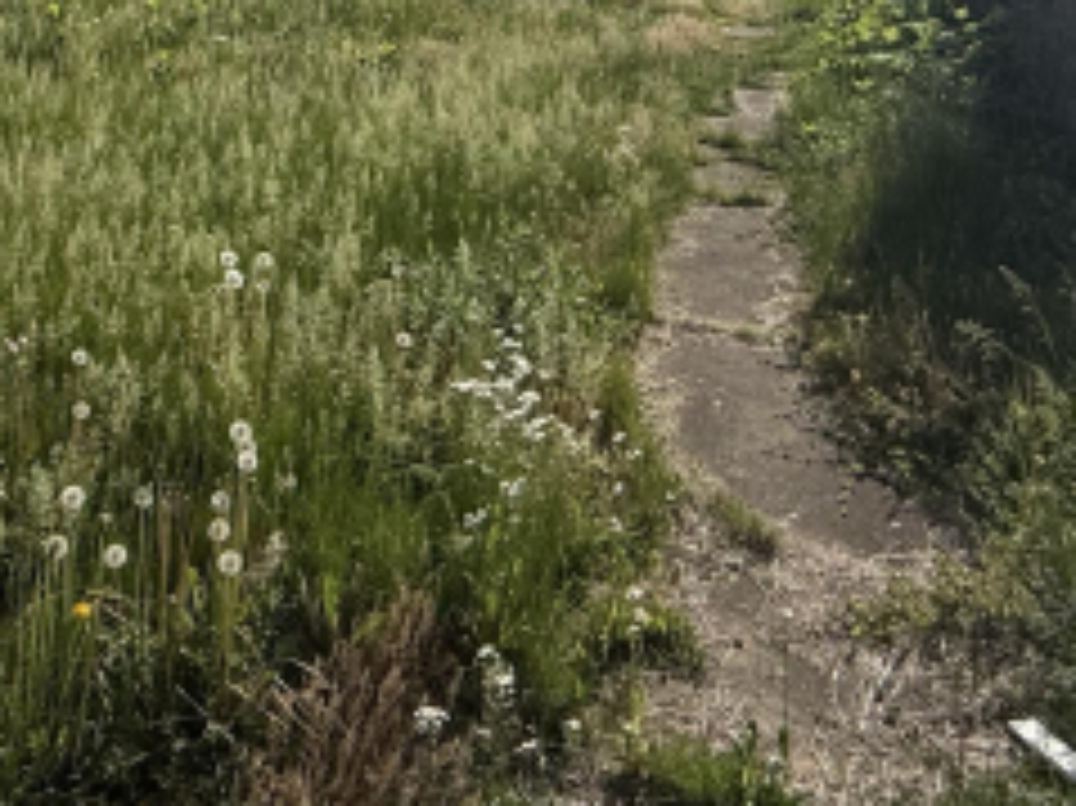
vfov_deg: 29.4
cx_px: 421
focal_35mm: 39
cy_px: -252
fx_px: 1212
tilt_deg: +6.0
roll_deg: -2.5
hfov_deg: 47.6
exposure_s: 1/6173
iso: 50
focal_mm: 2.22
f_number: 2.2
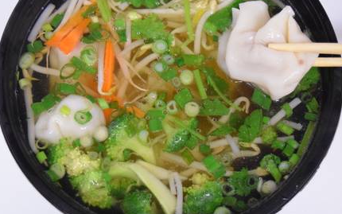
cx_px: 170
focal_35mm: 73
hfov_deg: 28.3
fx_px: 679
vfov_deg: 17.9
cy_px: 92
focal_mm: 31
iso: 3200
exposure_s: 1/100
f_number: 4.2
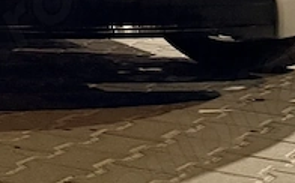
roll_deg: -1.6
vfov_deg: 9.1
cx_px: -265
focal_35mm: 130
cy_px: -256
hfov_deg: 14.0
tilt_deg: +8.0
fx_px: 1044
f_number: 1.78
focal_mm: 6.76
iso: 800
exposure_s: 1/53
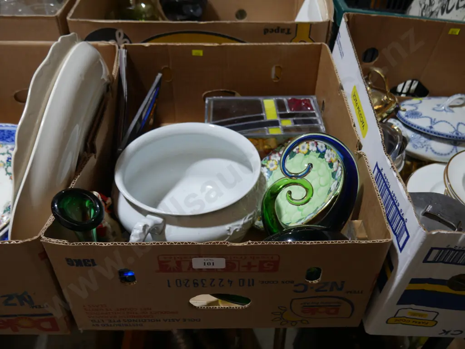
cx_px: 232
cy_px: 174
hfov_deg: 56.8
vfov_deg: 44.2
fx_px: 430
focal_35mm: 32
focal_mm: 16
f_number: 3.6
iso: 200
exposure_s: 1/100
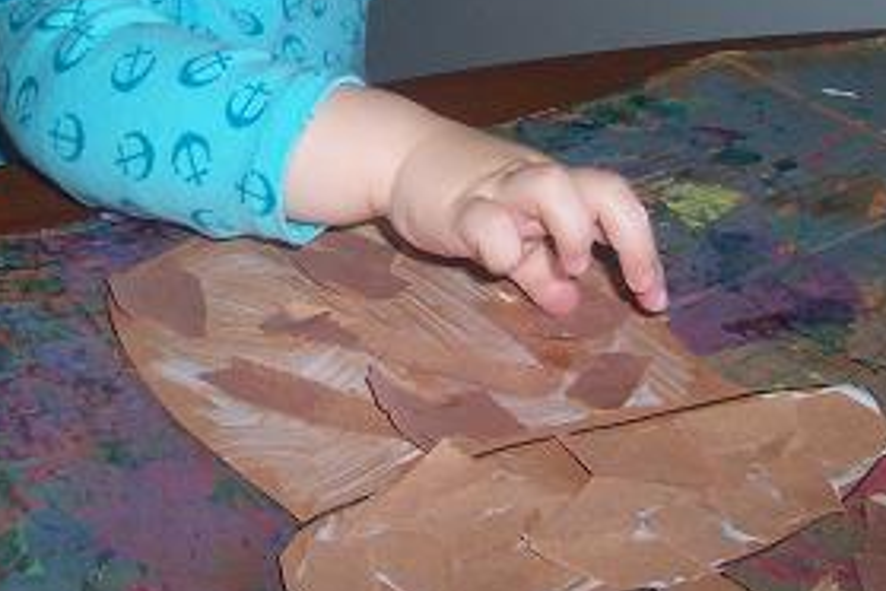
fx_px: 1723
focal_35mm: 70
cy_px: 46
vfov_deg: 19.1
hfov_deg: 28.7
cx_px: 308
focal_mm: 5.6
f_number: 2.8
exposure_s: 1/60
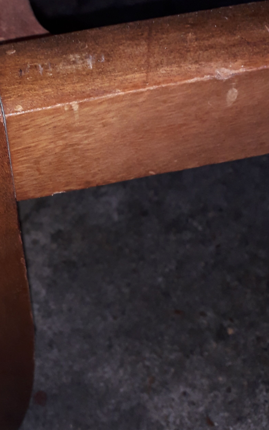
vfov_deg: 42.6
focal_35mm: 47
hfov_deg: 26.4
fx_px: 551
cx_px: 19
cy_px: 187
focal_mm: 3.6
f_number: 1.9
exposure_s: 1/50
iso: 80
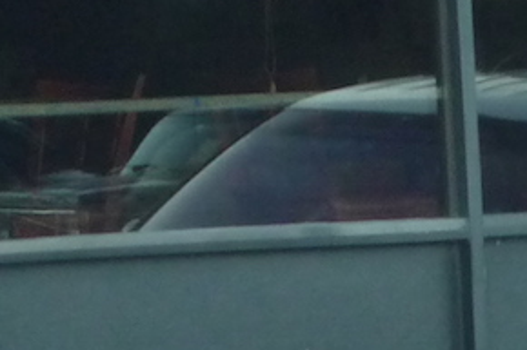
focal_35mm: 915
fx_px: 13386
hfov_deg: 2.3
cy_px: -260
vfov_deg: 1.5
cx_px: 156
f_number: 4.8
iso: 250
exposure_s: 1/60
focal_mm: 29.1
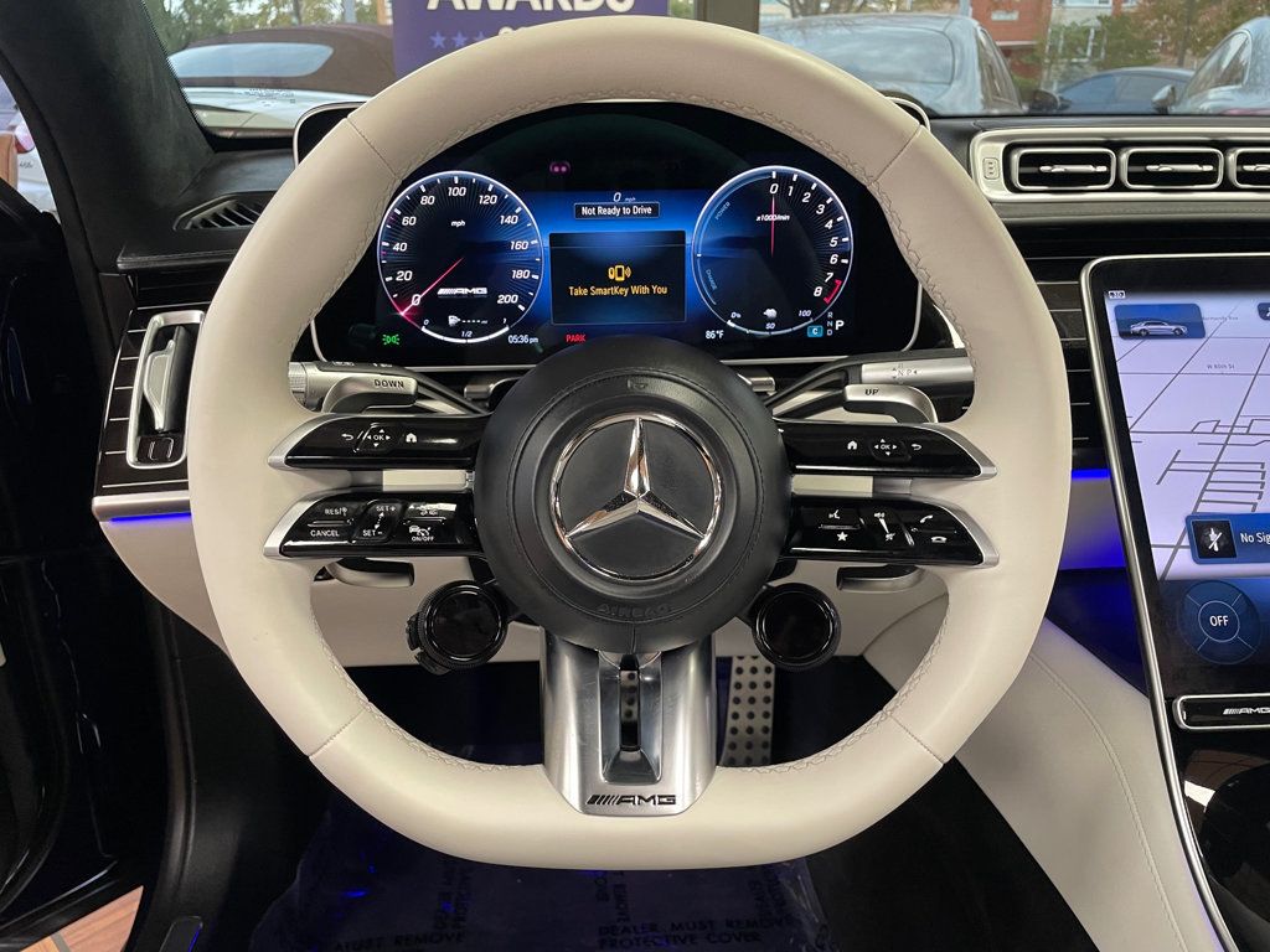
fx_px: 954
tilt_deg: -22.4
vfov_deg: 53.1
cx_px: 635
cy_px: 476
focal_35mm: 26
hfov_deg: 67.3
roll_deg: +0.6
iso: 160
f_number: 1.6
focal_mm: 4.2
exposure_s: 1/54
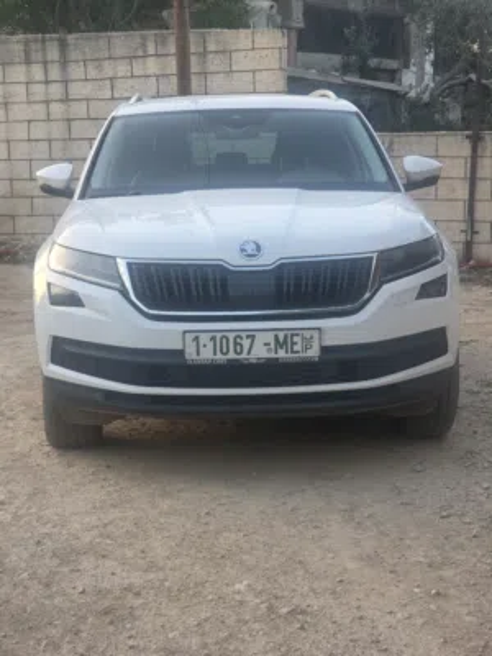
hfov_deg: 21.3
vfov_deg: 28.2
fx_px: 1308
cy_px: 328
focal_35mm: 69
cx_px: 246
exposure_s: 1/100
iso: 125
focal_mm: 7.9
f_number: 2.4
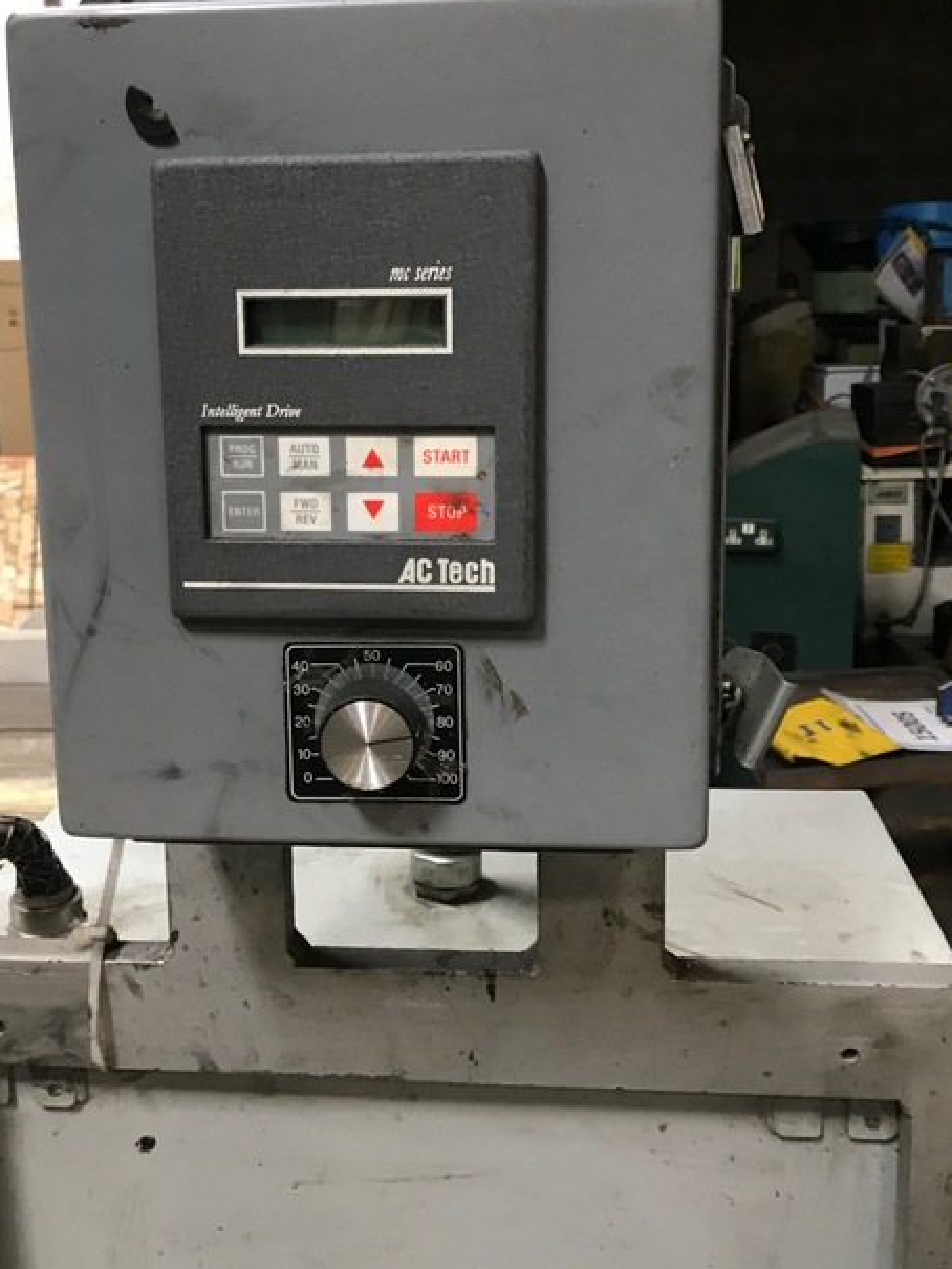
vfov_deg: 50.0
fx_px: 1356
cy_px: 545
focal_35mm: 37
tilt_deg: -11.8
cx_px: 390
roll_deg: +2.6
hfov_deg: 38.6
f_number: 1.8
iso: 50
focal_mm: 3.99
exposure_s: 1/15
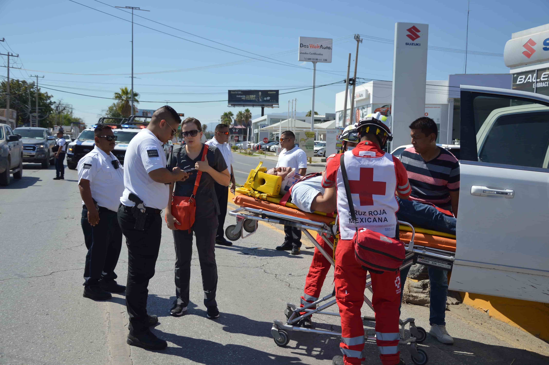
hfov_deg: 51.3
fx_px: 571
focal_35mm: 38
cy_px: 182
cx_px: 274
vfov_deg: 35.4
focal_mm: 25
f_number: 4
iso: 100
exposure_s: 1/1000
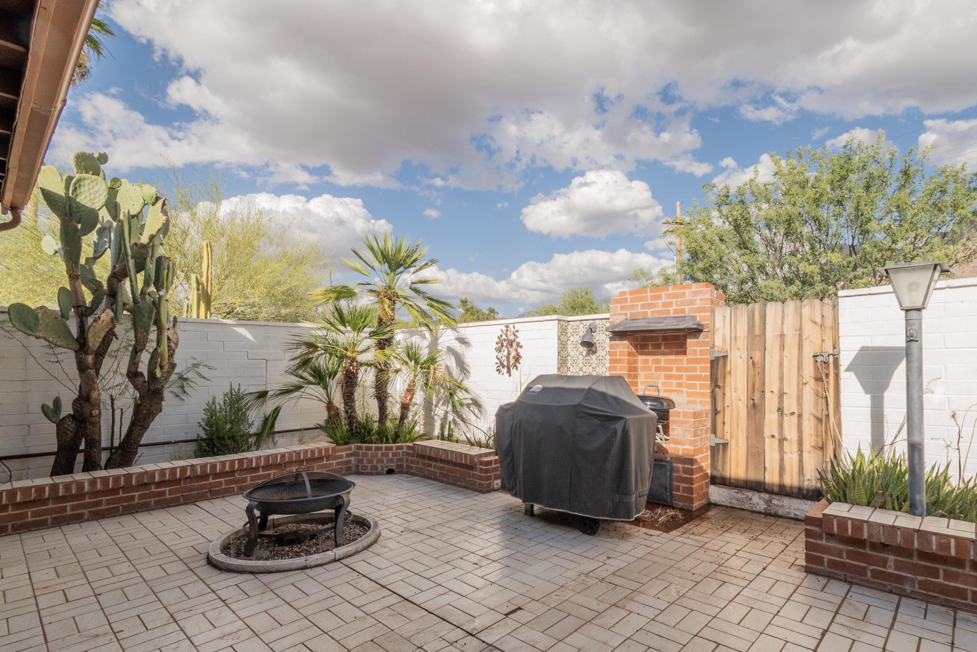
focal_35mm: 17
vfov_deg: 70.3
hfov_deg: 92.9
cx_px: 540
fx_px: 461
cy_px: 357
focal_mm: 10
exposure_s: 1/160
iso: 200
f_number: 14
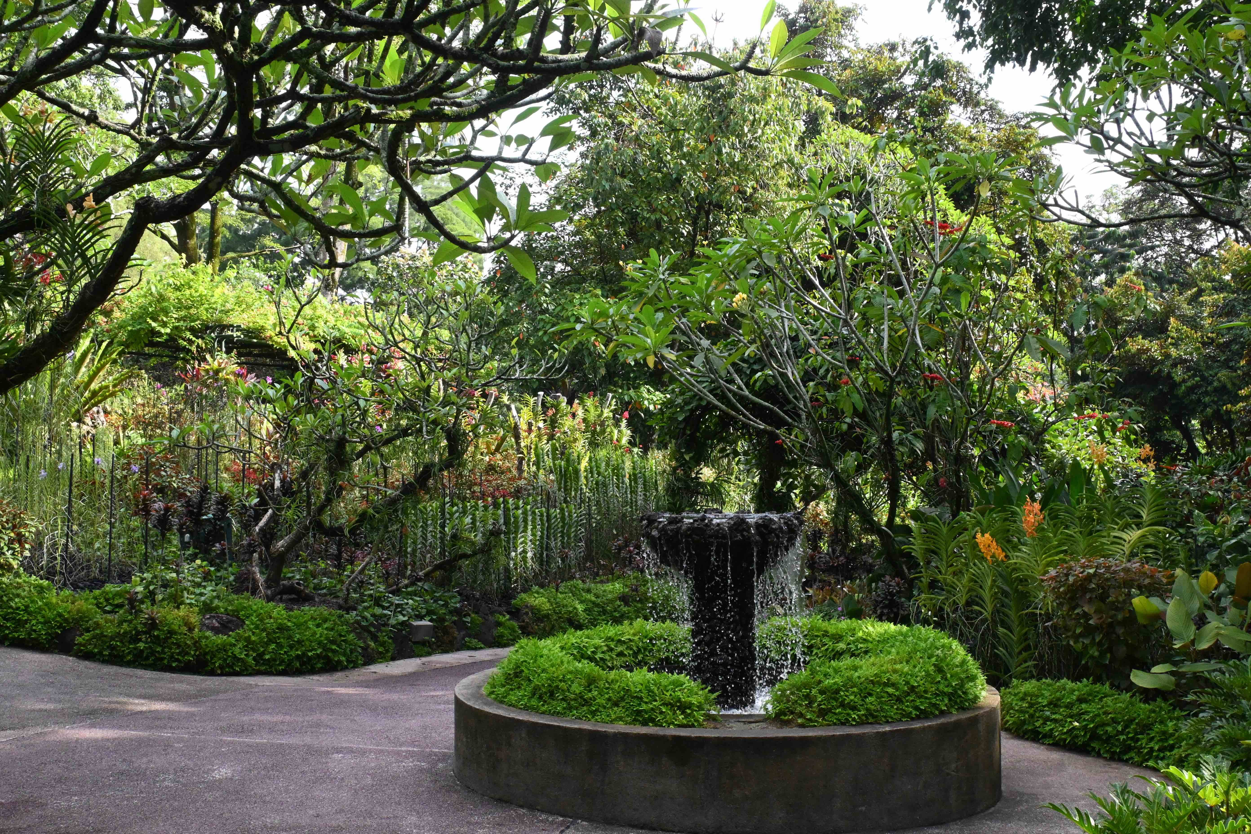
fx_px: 1355
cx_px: 626
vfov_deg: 34.2
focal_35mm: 39
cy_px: 417
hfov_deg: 49.6
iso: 3200
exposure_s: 1/640
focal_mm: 26
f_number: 13
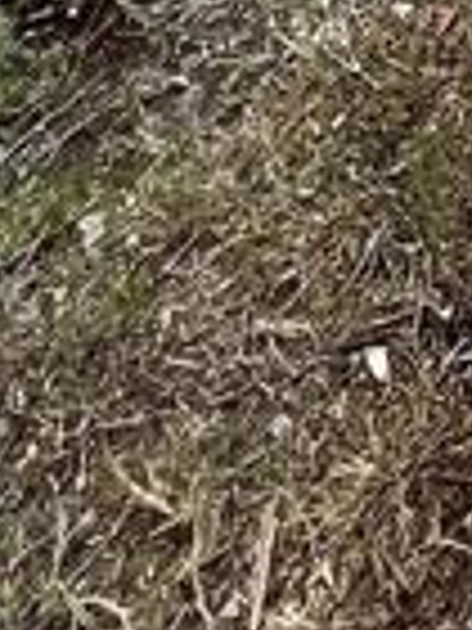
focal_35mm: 95
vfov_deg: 11.1
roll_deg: -1.4
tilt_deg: -4.0
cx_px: 1029
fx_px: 1727
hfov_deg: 12.9
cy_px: -1314
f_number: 1.8
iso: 32
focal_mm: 1.57
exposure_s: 1/742
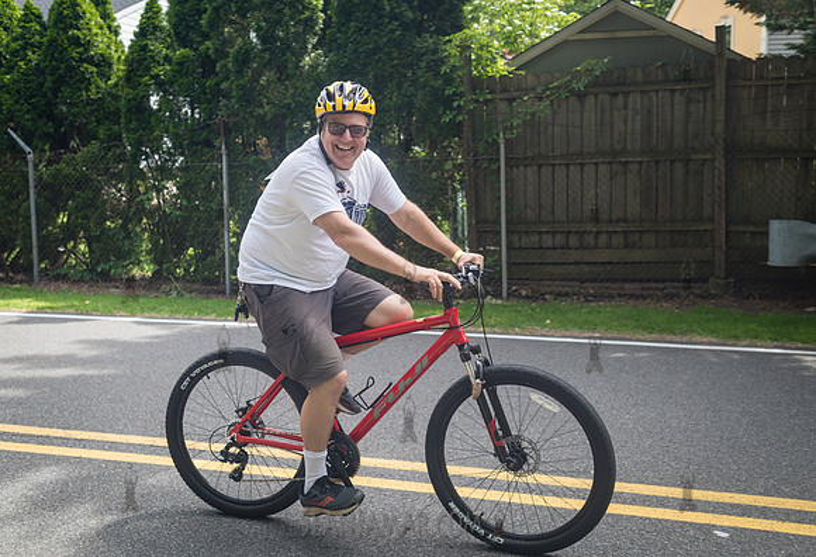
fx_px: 863
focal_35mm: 38
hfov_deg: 50.6
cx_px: 379
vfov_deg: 35.8
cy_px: 266
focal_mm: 35
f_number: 4
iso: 200
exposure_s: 1/400
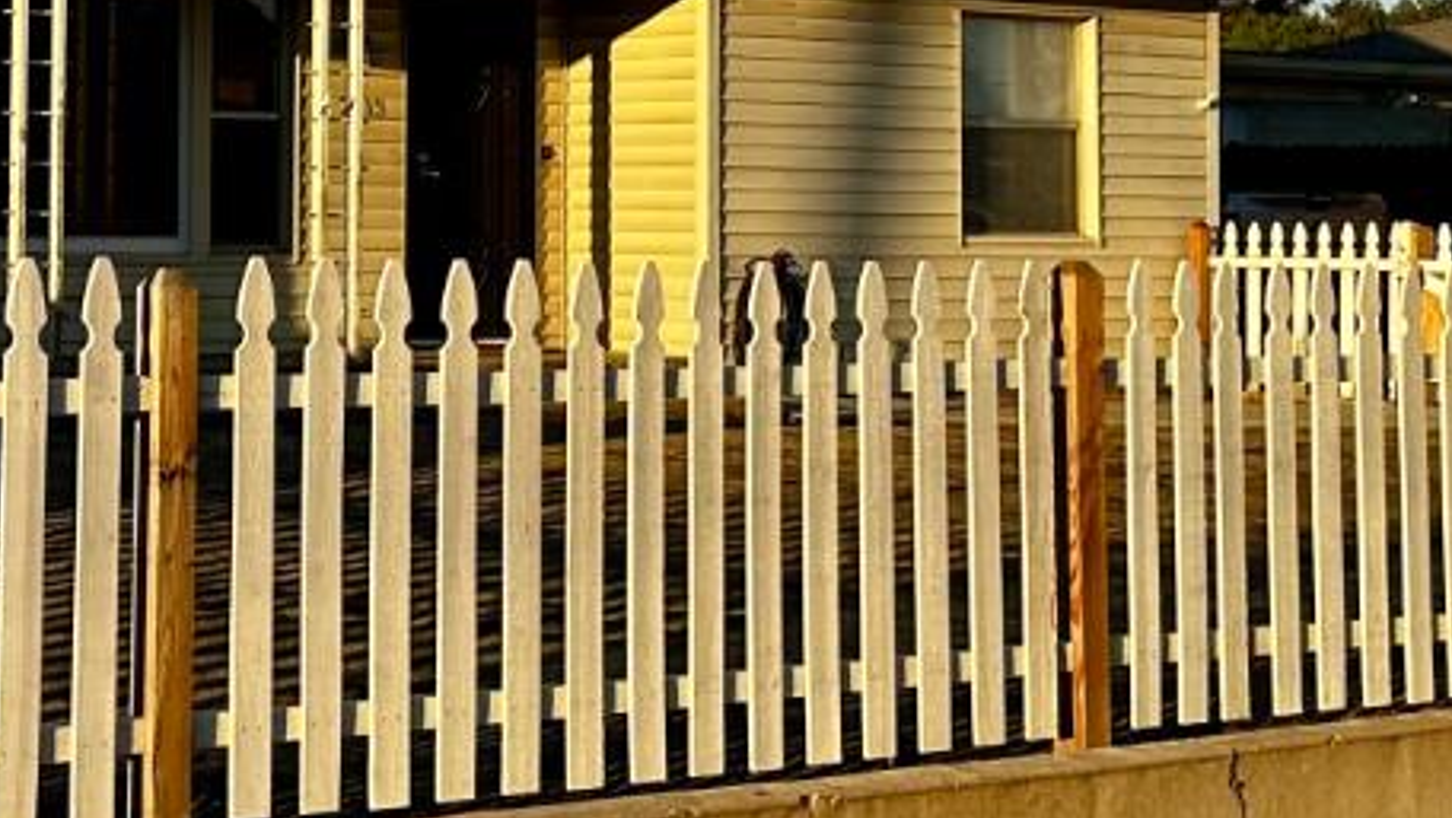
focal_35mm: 86
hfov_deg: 23.9
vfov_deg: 13.9
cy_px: 43
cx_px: 102
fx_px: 3313
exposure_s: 1/2967
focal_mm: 6.86
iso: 80
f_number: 1.78
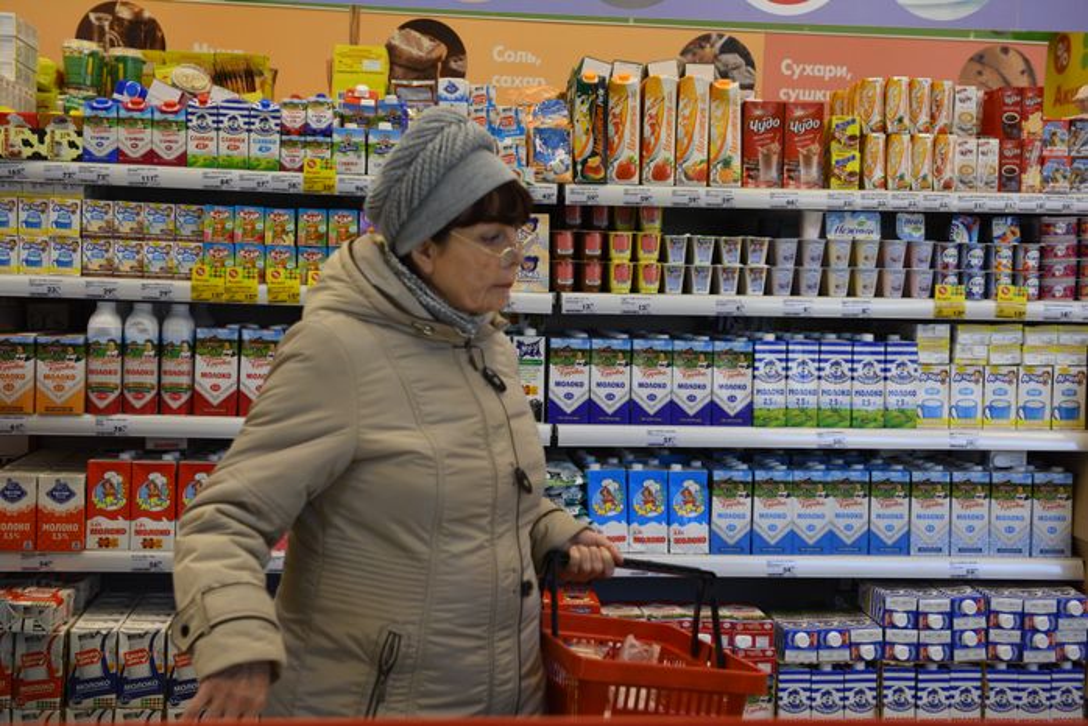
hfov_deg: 39.6
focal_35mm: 50
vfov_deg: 27.0
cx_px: 544
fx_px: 1512
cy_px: 363
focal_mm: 50
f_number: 5
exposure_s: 1/400
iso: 1600
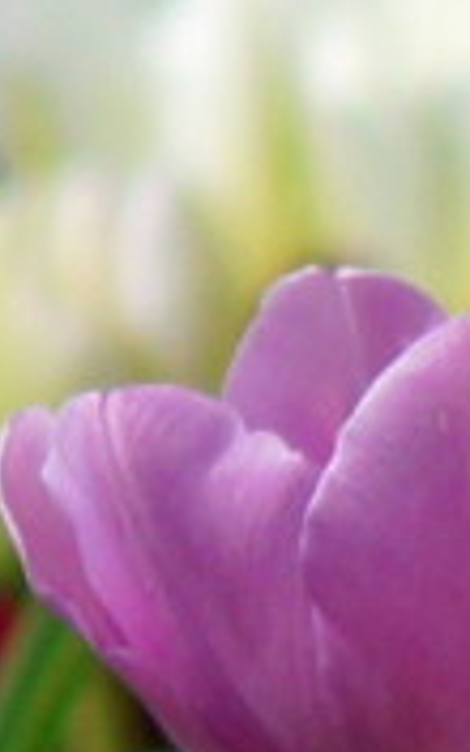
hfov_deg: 0.4
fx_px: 71628
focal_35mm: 3495
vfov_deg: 0.6
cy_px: 842
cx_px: 2500
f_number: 5.6
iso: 200
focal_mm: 210
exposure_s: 1/800
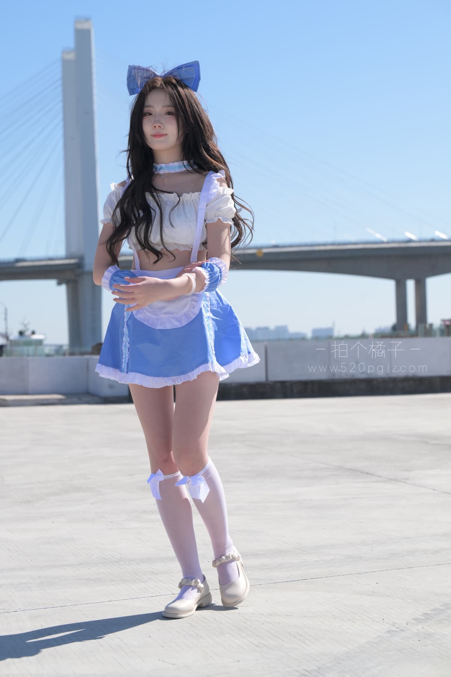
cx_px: 226
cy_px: 338
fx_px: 1334
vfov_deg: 28.5
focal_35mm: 71
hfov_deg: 19.2
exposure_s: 1/1600
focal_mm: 71
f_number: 5.6
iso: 400
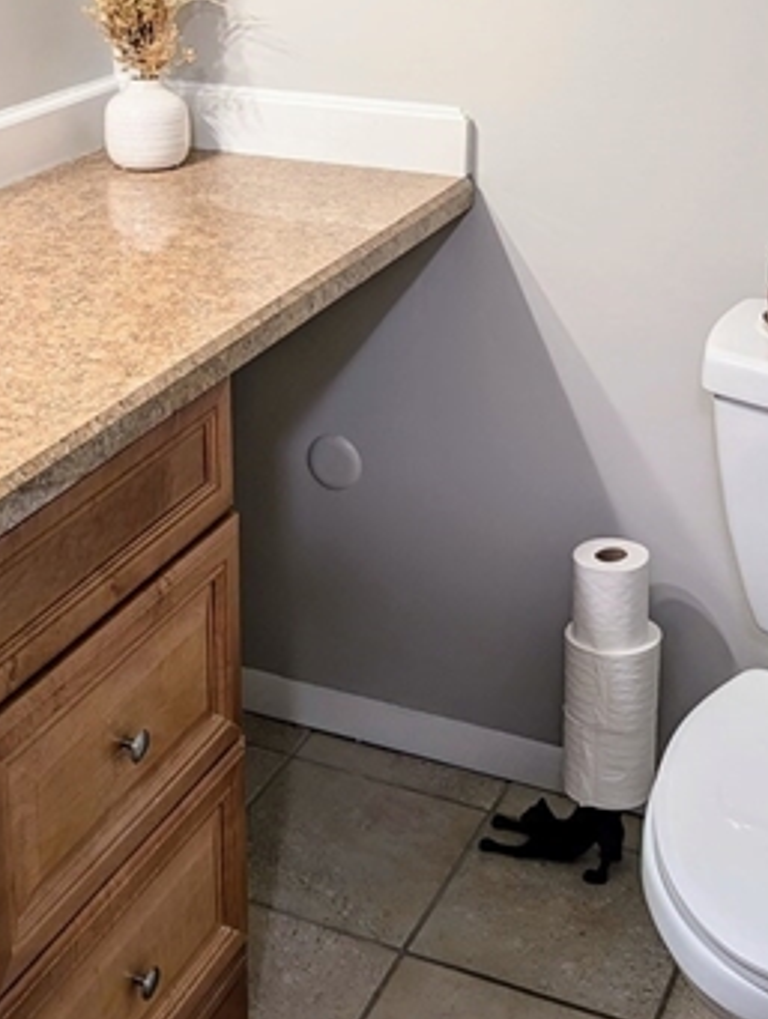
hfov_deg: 27.1
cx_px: 314
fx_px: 1592
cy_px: 200
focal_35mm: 54
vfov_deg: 34.4
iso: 36
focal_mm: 6.9
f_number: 1.68
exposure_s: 1/24
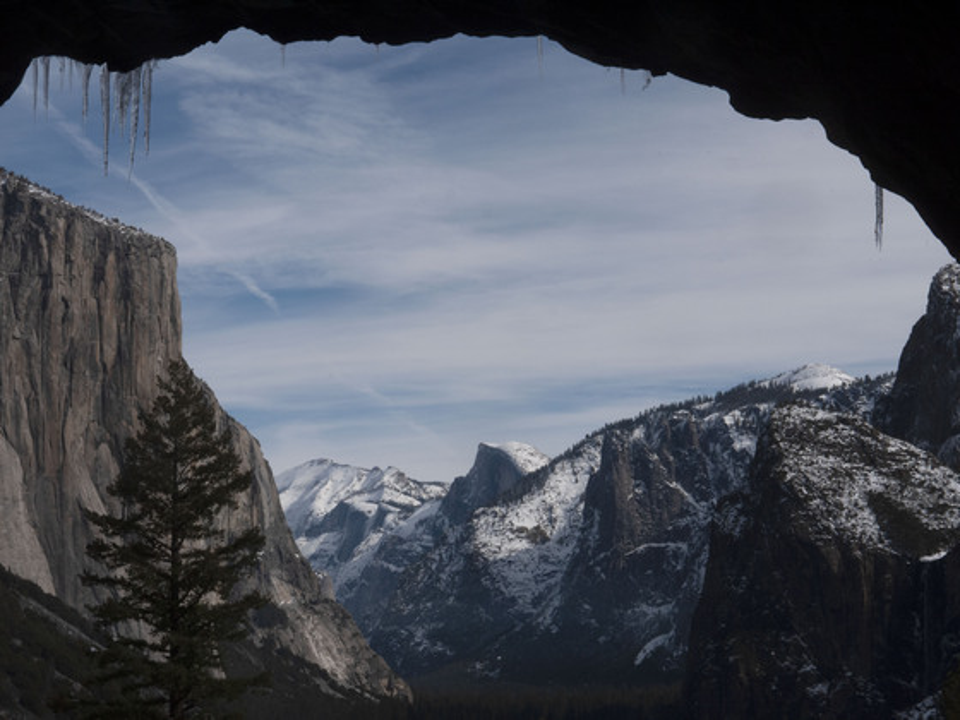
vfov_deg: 19.4
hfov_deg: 25.7
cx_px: 480
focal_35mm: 76
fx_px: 2108
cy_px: 360
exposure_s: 1/200
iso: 125
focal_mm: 38
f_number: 22
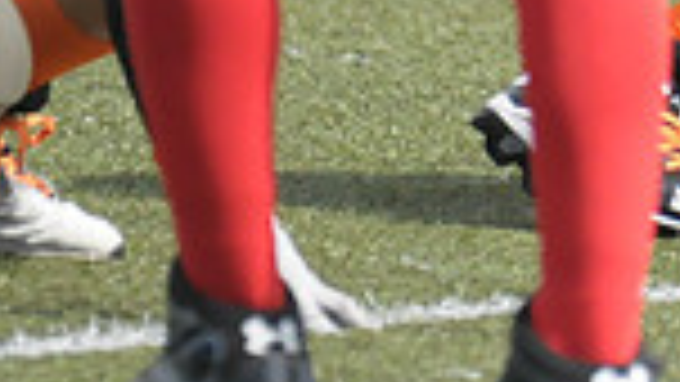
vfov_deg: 0.7
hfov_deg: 1.2
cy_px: -447
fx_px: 31524
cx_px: 1153
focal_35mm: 1748
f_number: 4
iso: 1600
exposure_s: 1/6400
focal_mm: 290
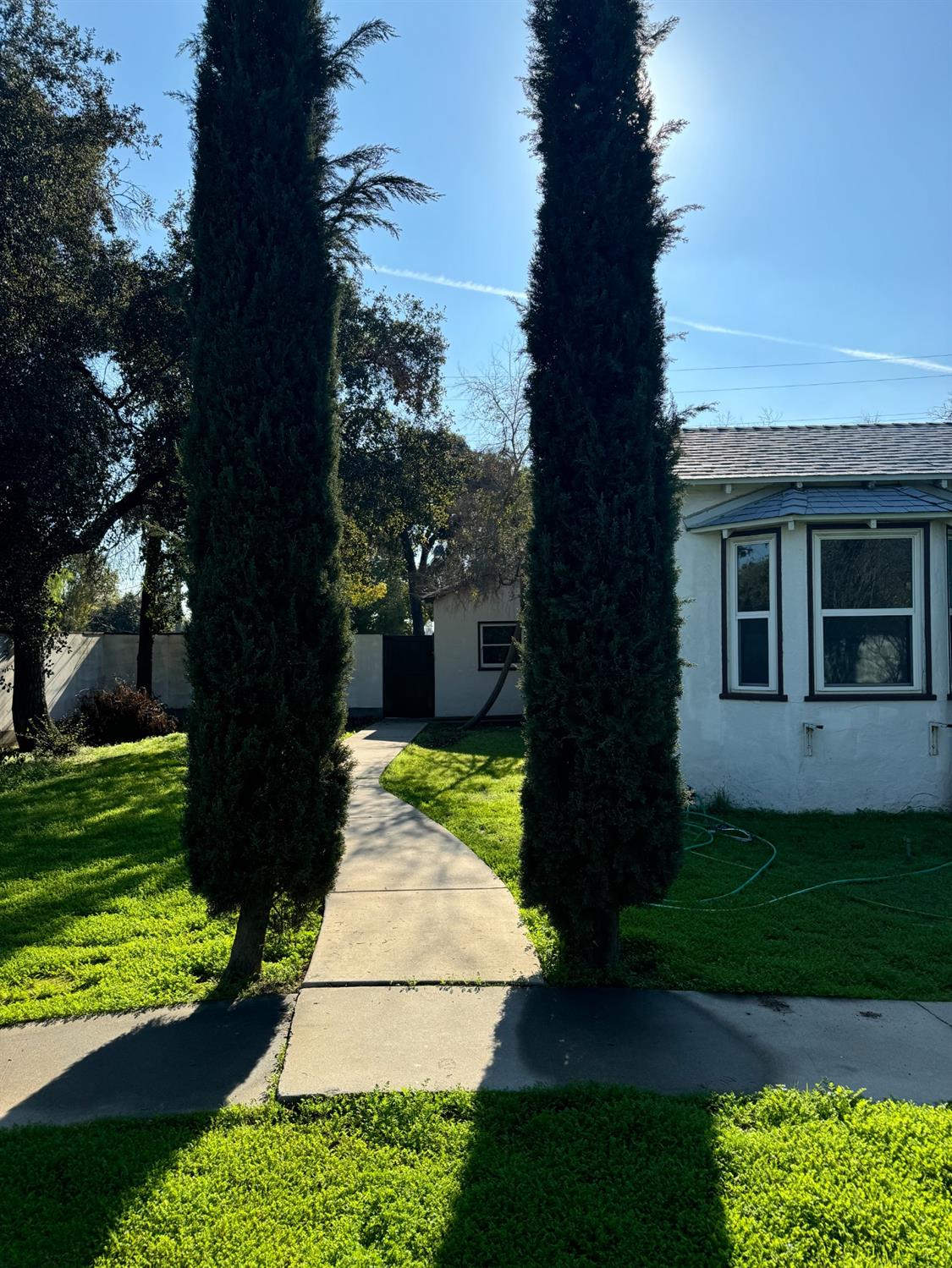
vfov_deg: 71.6
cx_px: 476
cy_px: 634
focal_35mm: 24
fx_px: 880
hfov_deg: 56.8
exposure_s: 1/3247
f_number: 1.78
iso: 80
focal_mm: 6.76
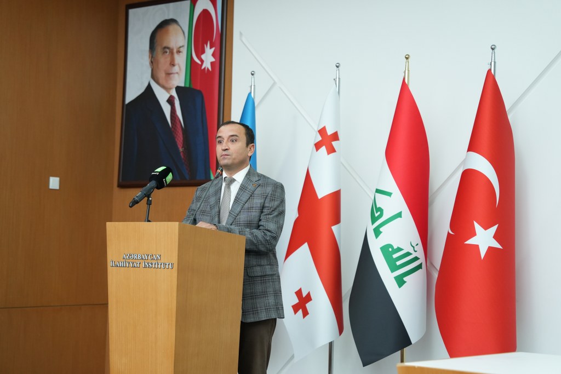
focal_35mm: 70
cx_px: 280
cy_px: 187
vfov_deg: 19.5
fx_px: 1091
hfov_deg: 28.8
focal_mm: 70
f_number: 3.2
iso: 1600
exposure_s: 1/160
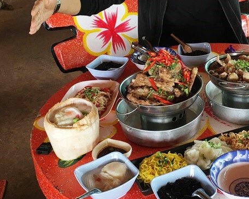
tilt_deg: -21.4
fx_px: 442
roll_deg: -0.3
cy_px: 58
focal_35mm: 60
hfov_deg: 30.5
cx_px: 210
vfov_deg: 25.2
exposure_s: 1/33
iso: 40
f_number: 2.2
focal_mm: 4.15
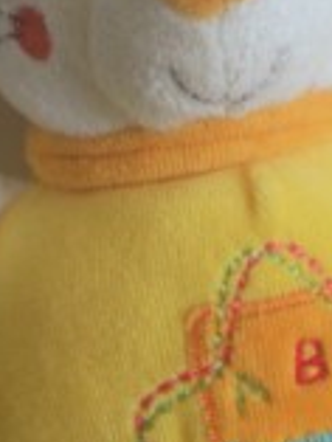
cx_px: 253
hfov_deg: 11.7
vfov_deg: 15.6
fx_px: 1609
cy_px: 293
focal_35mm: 126
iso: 161
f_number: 3.1
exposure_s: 1/62.2
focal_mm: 6.3
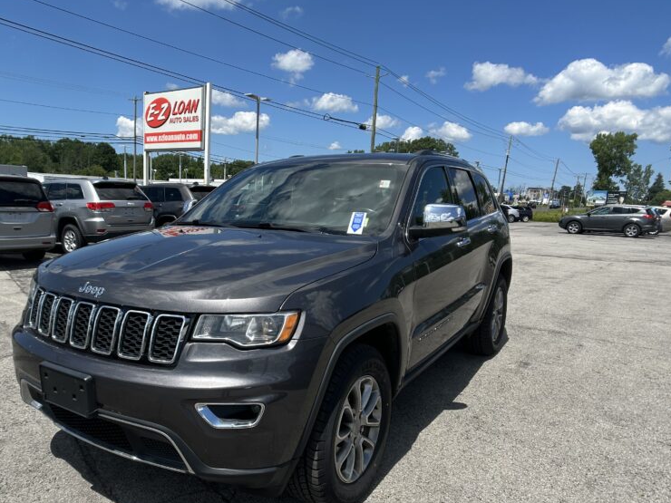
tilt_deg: -10.7
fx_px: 698
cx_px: 246
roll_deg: -1.6
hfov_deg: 50.8
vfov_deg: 39.6
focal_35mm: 36
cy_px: 280
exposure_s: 1/4444
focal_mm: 5.7
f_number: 1.5
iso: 50
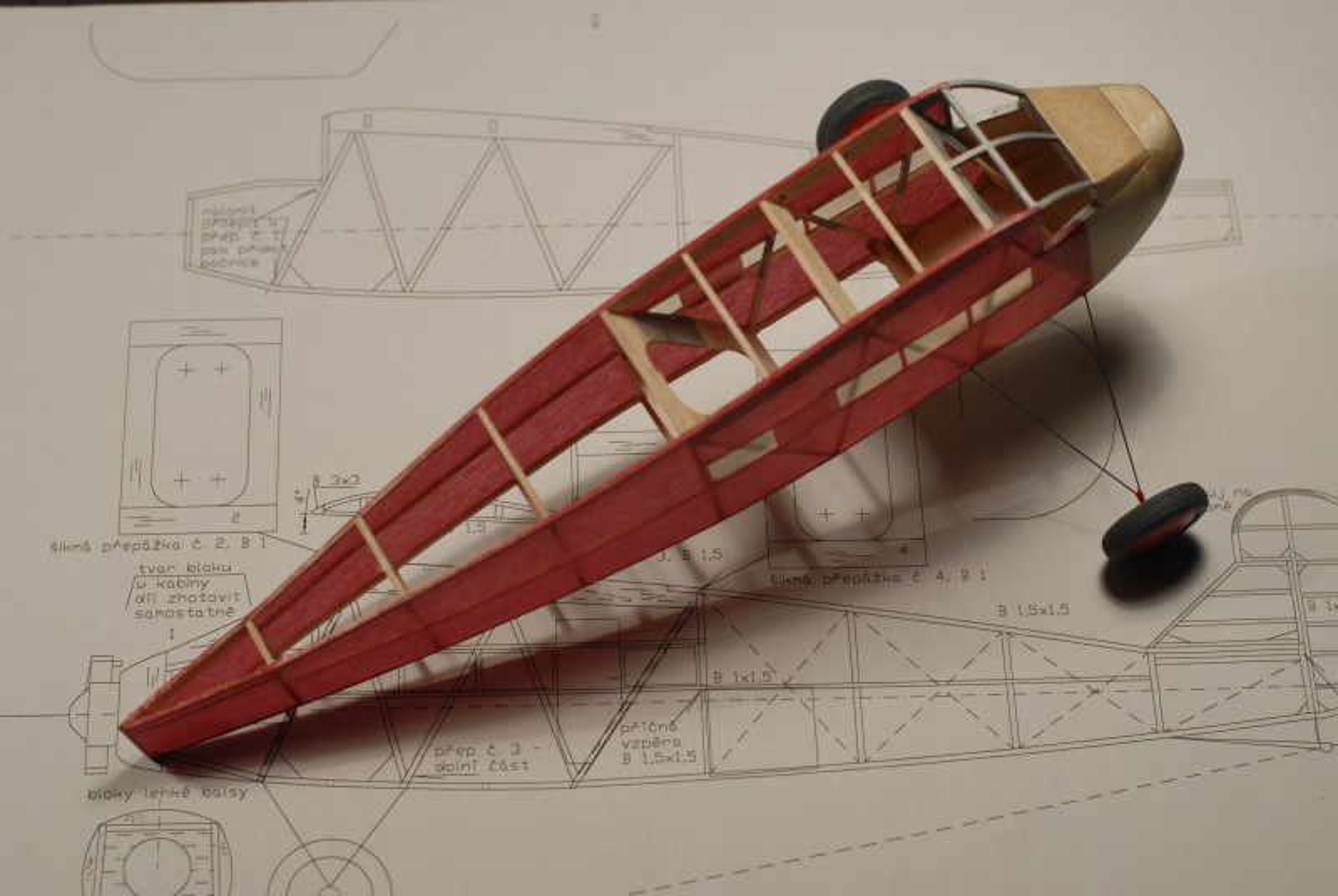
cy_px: 448
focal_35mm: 75
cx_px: 669
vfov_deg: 18.2
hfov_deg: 27.0
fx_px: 2792
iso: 400
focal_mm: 50
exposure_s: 1/100
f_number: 5
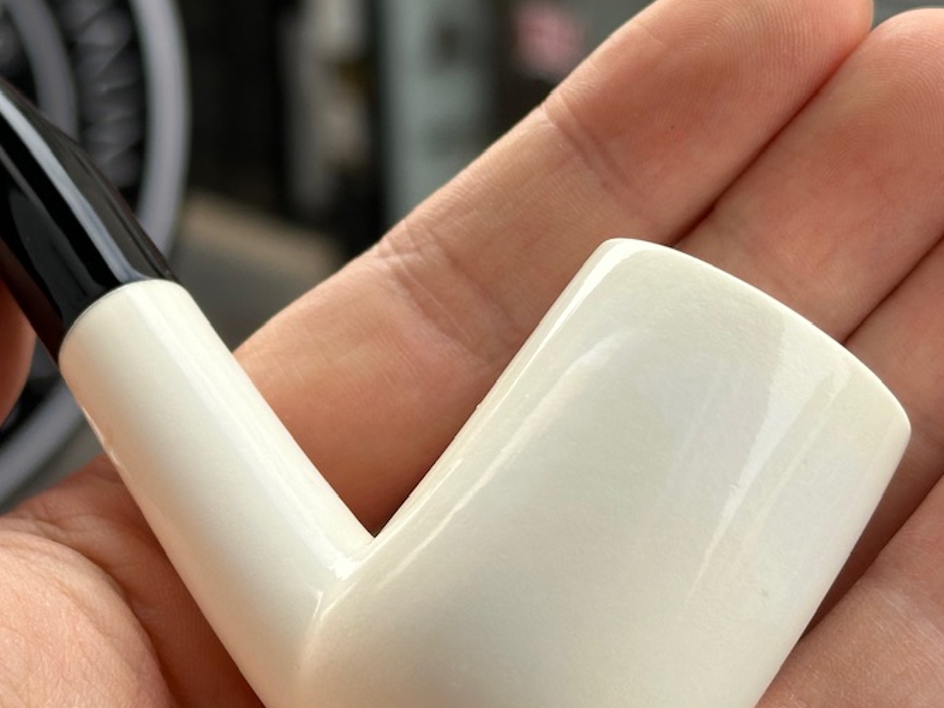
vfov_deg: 16.1
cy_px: 376
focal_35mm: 92
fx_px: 2509
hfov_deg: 21.2
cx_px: 280
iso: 64
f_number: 1.78
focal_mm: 6.86
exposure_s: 1/797
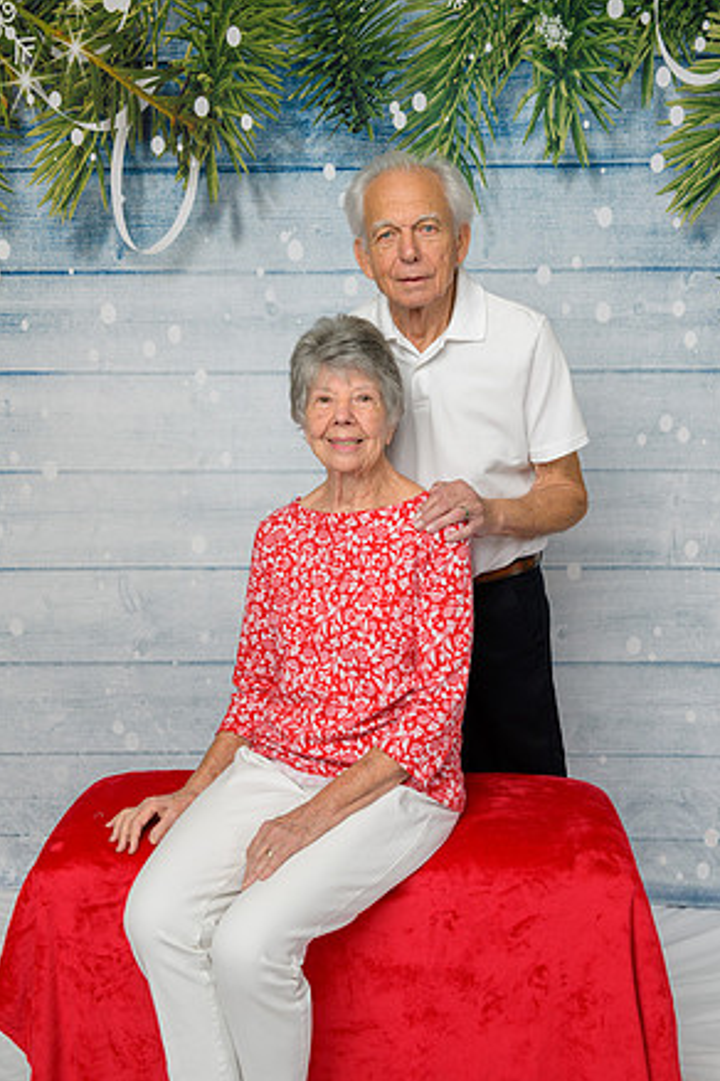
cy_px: 553
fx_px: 1170
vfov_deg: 49.5
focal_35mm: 39
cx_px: 365
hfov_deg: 34.2
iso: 400
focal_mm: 38
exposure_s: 1/125
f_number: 10
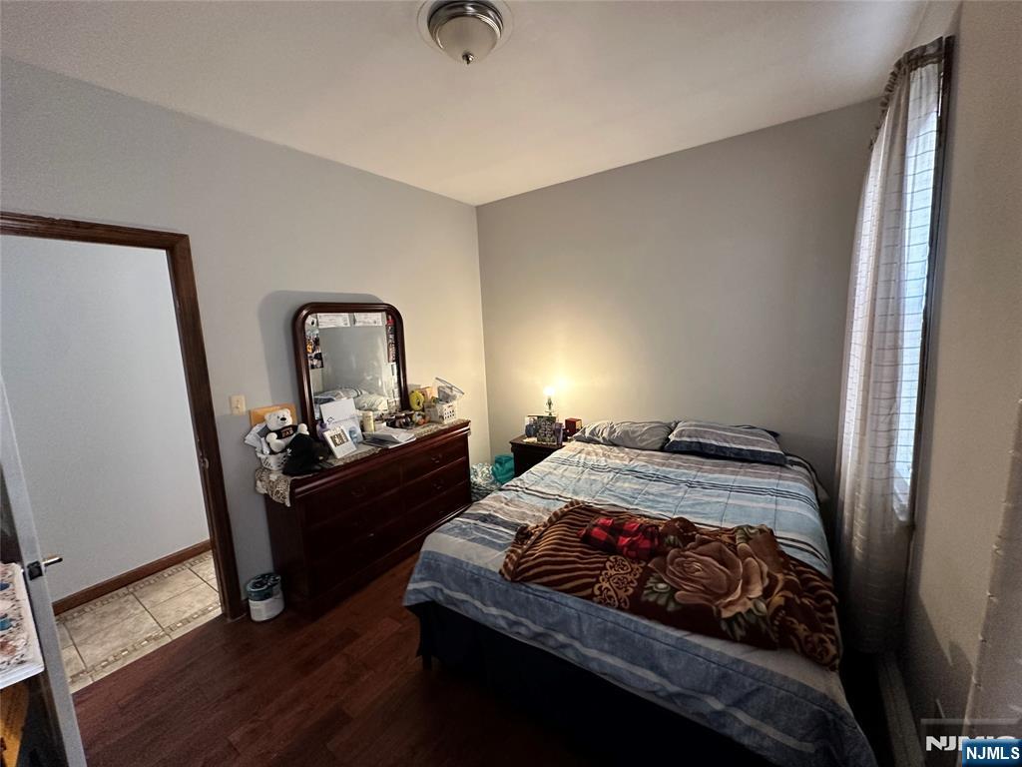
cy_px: 384
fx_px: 413
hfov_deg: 102.1
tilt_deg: -7.2
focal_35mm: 14
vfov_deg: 85.7
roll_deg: +2.3
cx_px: 511
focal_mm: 2.22
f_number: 2.2
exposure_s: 1/60
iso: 400
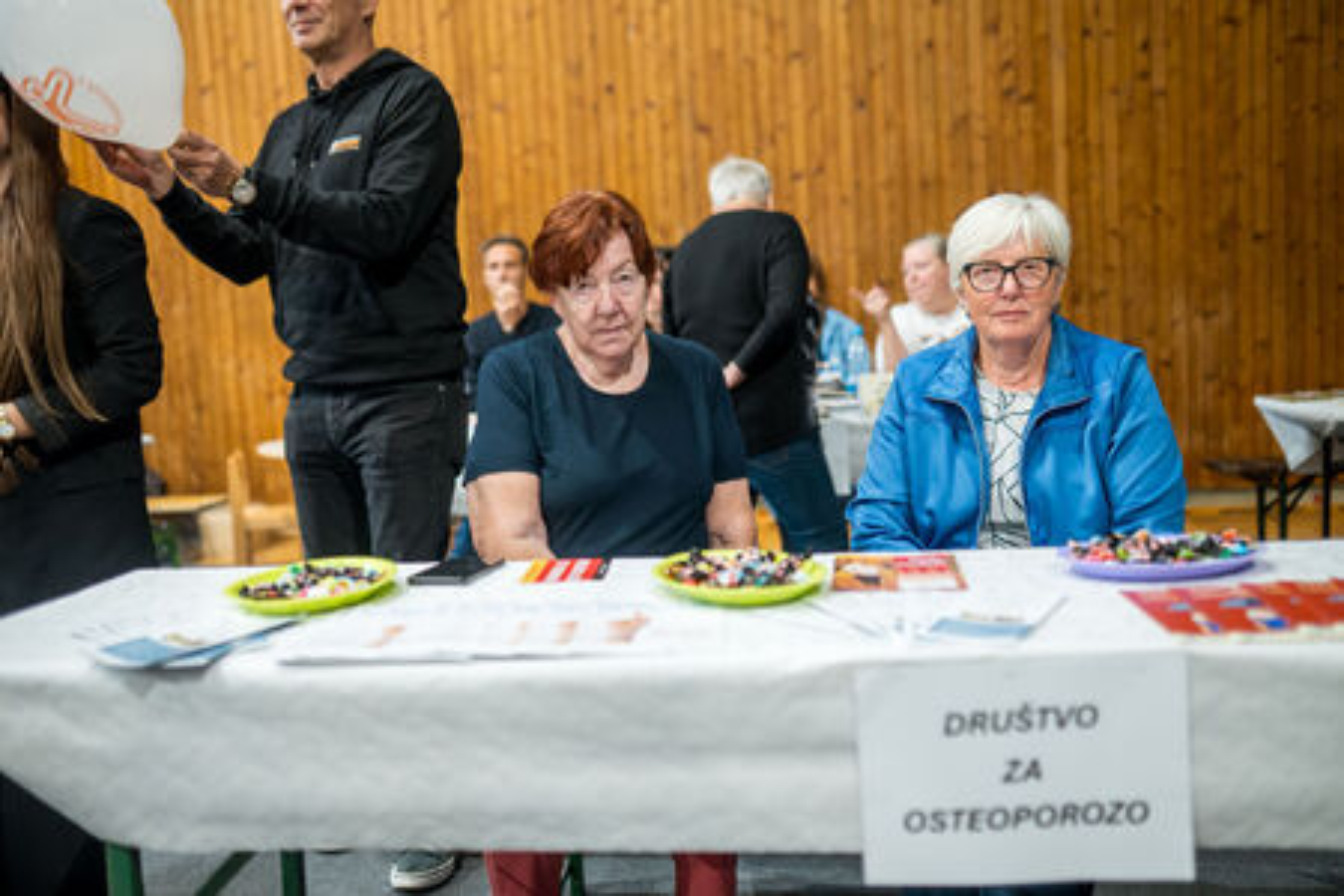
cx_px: 672
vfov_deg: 36.5
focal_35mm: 36
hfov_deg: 52.6
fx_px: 1359
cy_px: 466
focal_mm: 35
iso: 800
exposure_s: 1/250
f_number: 1.8
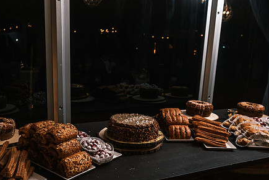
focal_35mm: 36
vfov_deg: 36.6
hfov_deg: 52.8
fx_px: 269
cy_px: 114
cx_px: 111
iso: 1000
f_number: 3.2
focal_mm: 18
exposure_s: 1/60
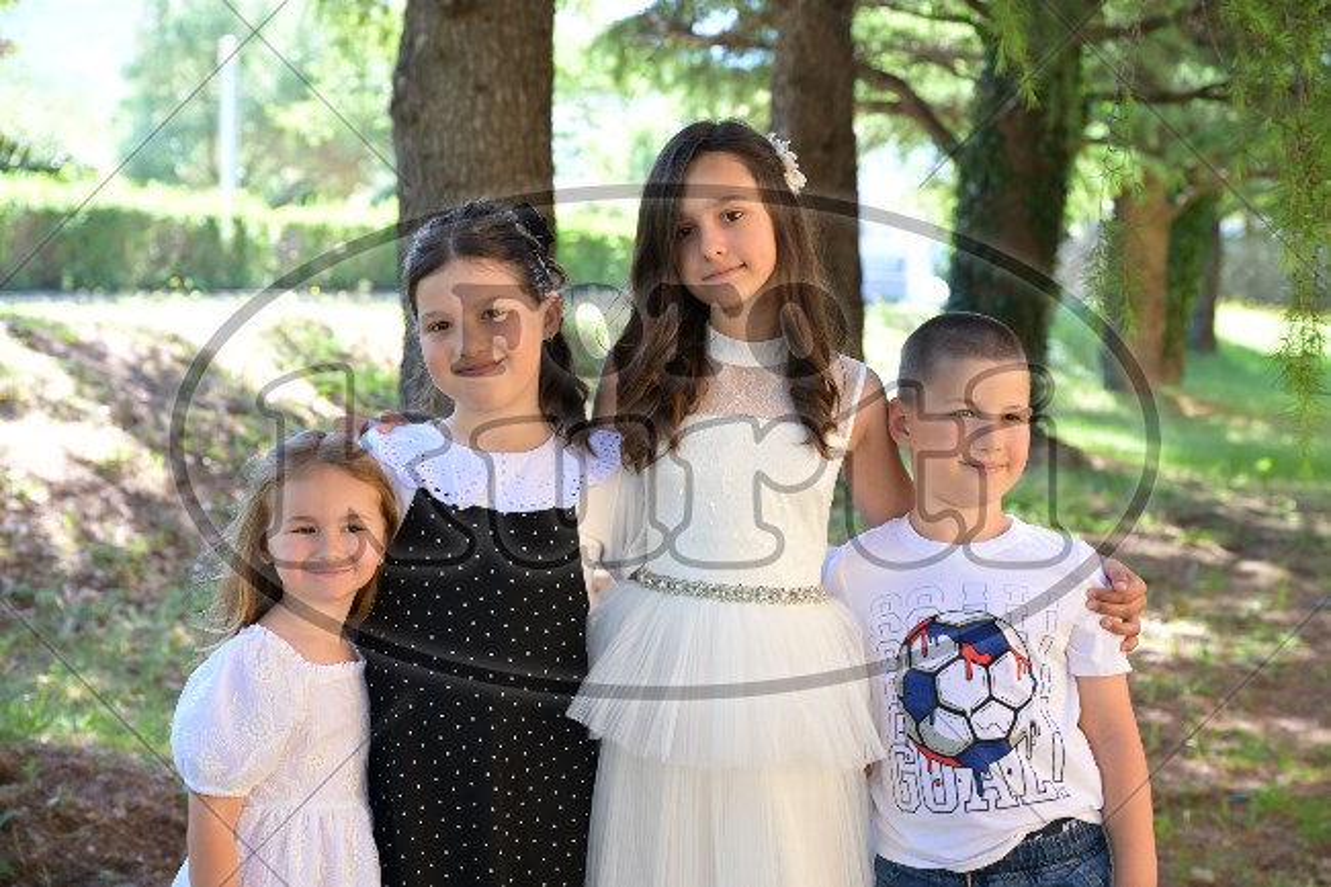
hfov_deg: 27.4
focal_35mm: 74
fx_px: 2735
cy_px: 444
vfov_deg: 18.4
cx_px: 666
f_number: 5.6
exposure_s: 1/160
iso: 640
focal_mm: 74
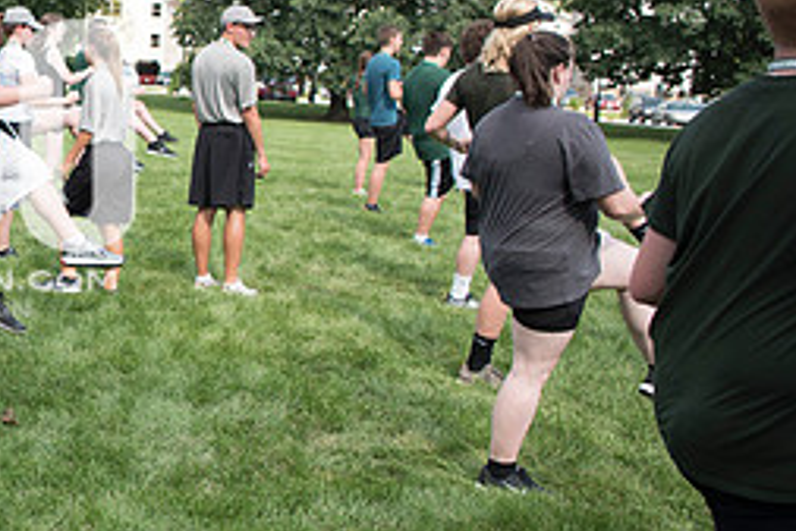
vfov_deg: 24.5
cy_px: 168
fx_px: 1217
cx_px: -101
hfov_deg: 31.7
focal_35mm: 55
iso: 200
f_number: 2.8
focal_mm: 24
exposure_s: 1/1600
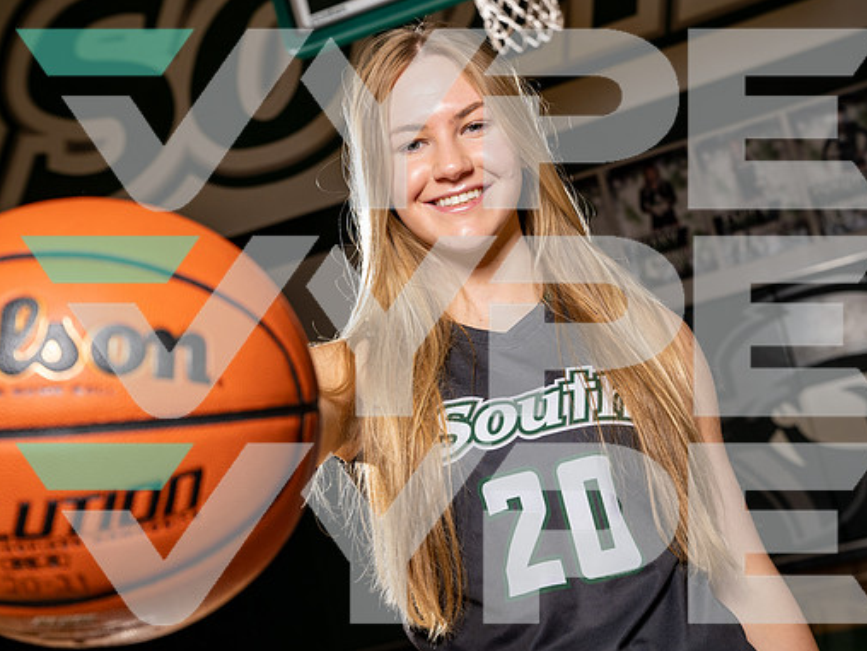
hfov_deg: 34.3
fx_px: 1403
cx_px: 456
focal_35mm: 56
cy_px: 327
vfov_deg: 26.1
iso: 400
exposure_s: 1/250
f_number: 5.6
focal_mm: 51
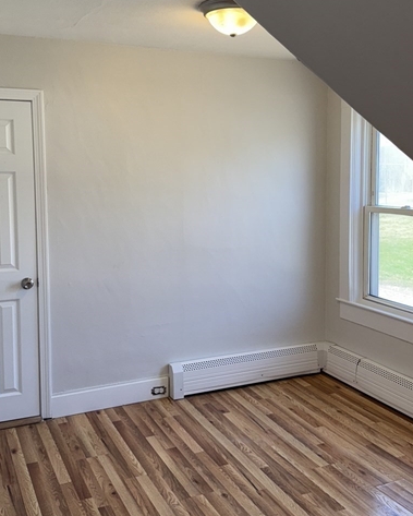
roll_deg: +0.4
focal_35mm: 38
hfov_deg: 39.2
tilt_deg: -5.8
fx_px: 580
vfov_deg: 47.8
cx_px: 198
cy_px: 226
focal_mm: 6.76
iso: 100
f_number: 1.78
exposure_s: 1/305
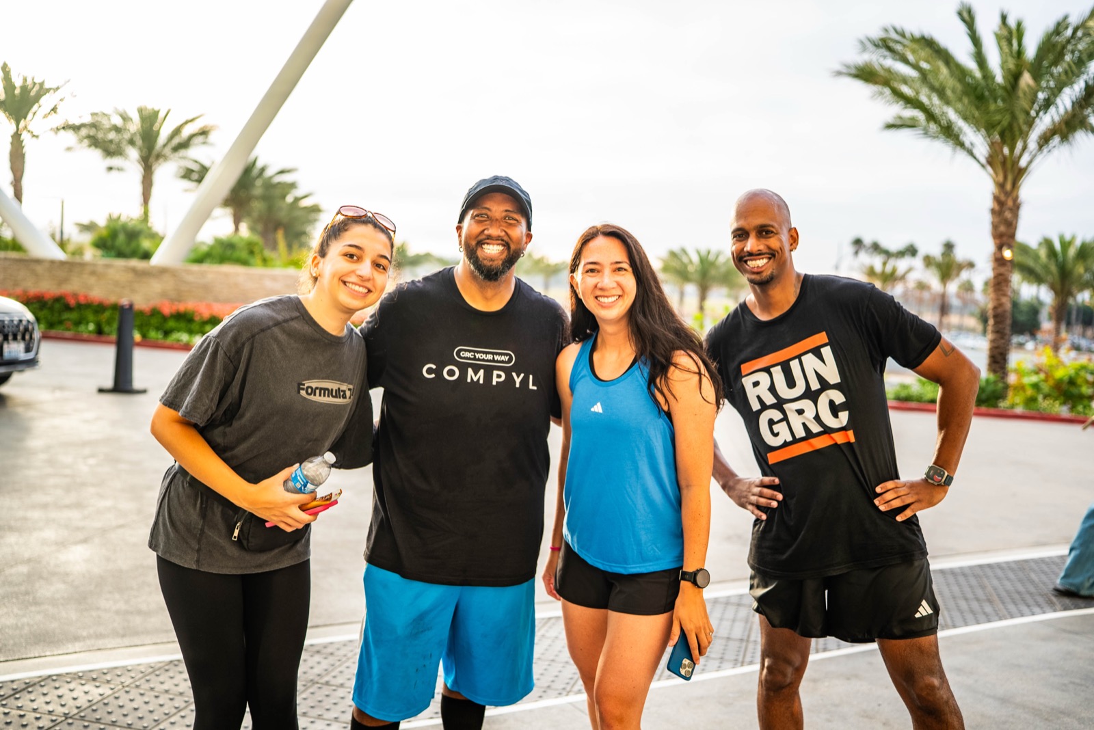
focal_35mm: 35
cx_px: 547
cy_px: 365
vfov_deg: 37.9
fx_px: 1064
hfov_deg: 54.4
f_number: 2
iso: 160
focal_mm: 35
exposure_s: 1/400
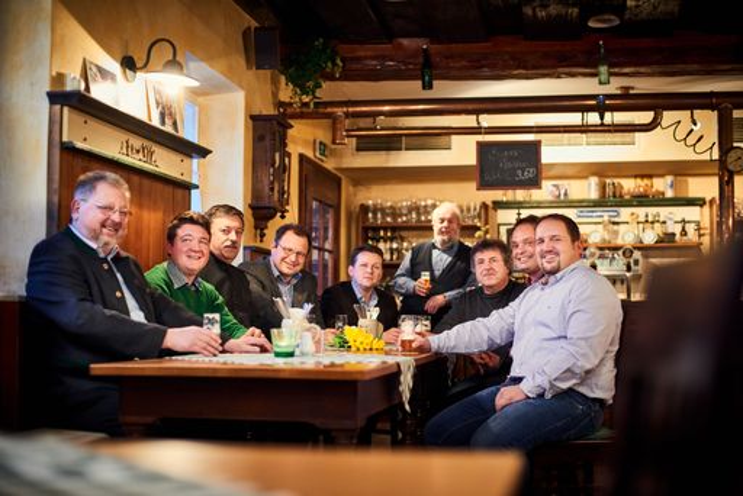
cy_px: 248
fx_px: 1032
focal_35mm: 50
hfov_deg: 39.6
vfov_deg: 27.0
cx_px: 372
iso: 2500
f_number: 2.5
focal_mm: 50
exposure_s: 1/50
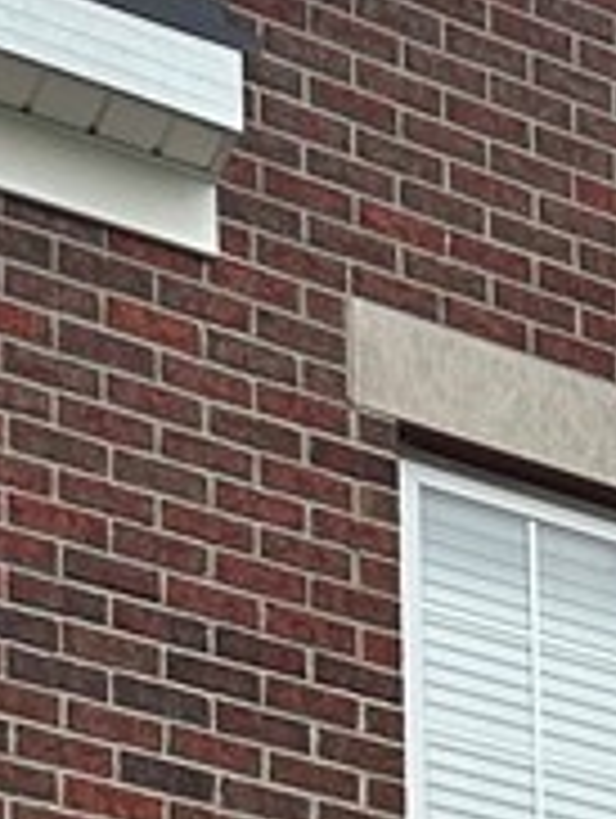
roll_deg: +2.1
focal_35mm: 135
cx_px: 1313
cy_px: 1922
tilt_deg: +8.2
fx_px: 3196
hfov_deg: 10.0
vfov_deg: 12.0
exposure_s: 1/918
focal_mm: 6.86
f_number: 1.78
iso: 80
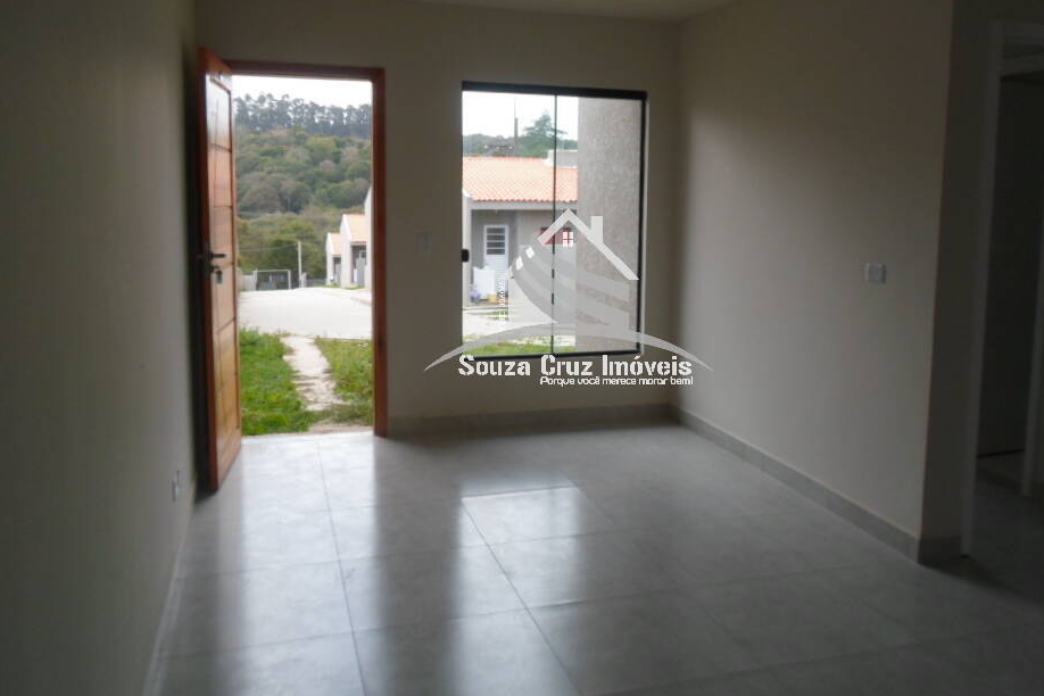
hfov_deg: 63.5
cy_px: 298
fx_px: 841
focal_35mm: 29
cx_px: 569
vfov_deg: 44.8
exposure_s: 1/350
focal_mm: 4.5
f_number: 2.5
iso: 80
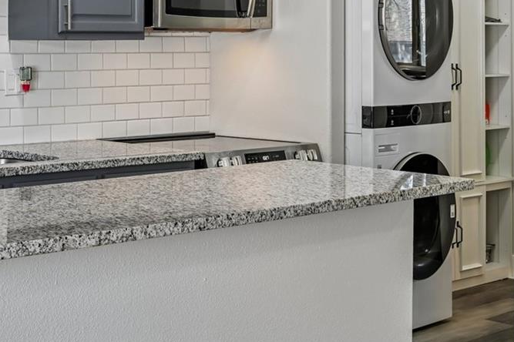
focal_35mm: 72
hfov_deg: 26.0
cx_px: -50
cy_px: 47
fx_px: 1027
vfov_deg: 18.6
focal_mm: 30
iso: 400
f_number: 10
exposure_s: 1/10
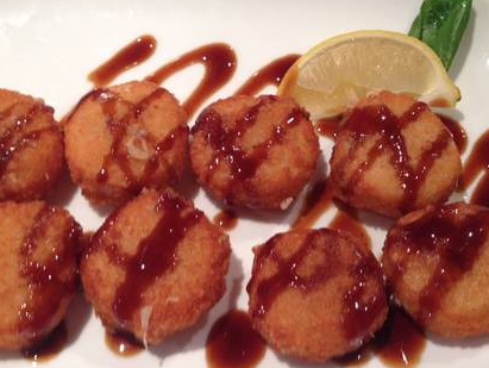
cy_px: 175
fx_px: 665
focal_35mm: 47
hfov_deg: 40.4
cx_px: 238
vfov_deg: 30.9
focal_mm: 4.12
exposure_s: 1/20
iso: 64
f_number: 2.4
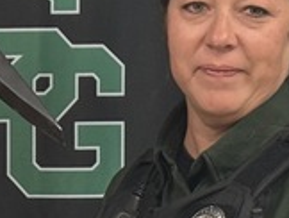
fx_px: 2475
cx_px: -30
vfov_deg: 5.0
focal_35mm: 296
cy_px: 179
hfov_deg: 6.7
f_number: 1.78
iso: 400
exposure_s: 1/40
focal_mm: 6.76
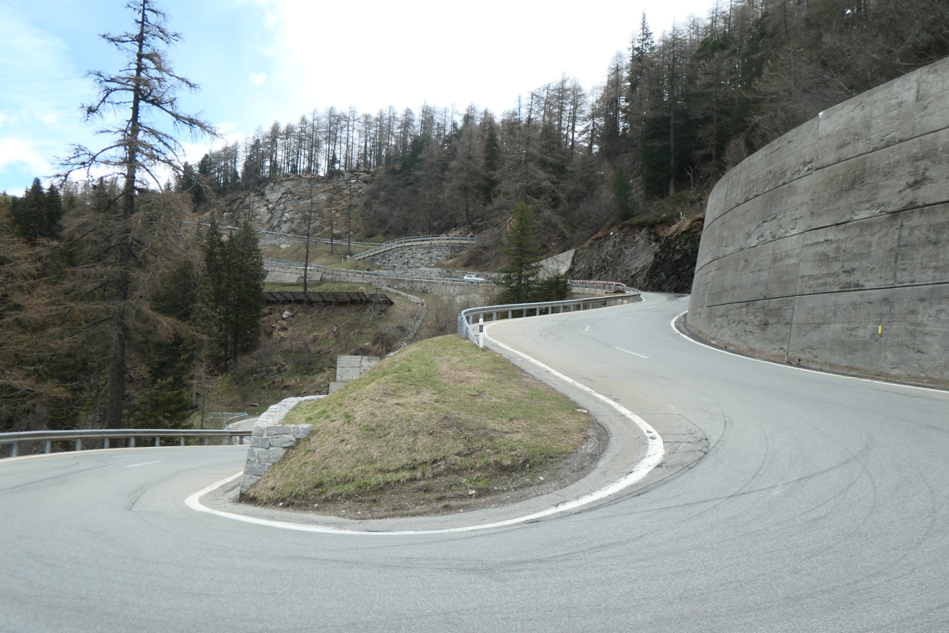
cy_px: 322
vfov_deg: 47.9
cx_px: 469
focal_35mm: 27
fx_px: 712
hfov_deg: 67.4
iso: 200
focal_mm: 9.3
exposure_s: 1/800
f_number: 4
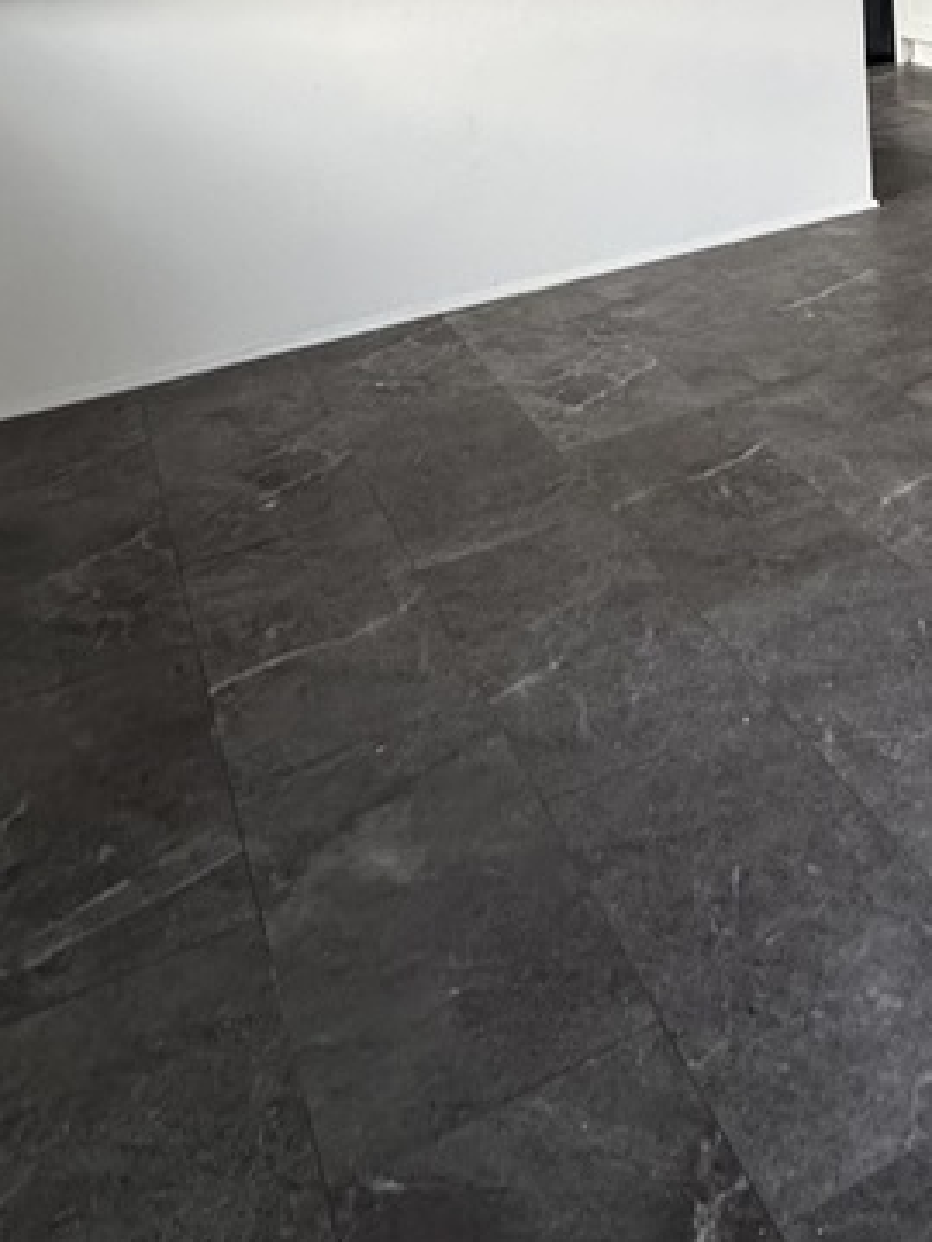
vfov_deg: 34.5
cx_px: 894
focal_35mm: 42
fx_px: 1508
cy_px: -297
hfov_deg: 32.1
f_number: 2.2
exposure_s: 1/86
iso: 320
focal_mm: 2.22
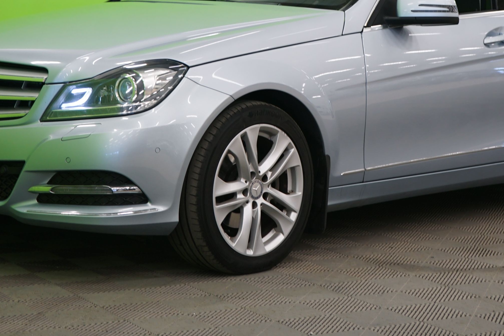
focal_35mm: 92
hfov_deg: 22.1
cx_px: 280
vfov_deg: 14.7
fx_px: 1288
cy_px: 20
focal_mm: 47
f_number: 4.5
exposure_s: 1/10
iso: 400
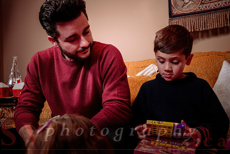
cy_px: 77
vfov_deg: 32.6
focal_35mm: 41
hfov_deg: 47.4
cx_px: 115
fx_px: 262
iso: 200
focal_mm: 41
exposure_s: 1/60
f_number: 5
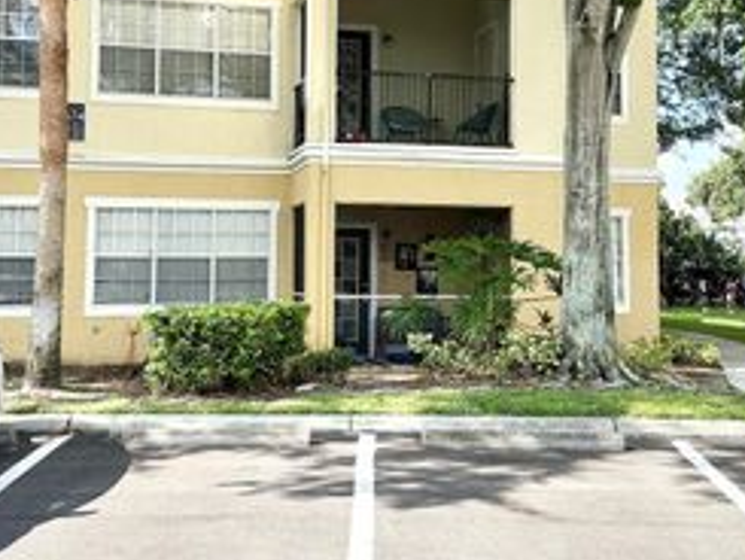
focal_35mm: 49
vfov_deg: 29.5
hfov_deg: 38.9
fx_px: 1055
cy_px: 181
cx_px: 383
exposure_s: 1/1949
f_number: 1.78
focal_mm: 6.76
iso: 100
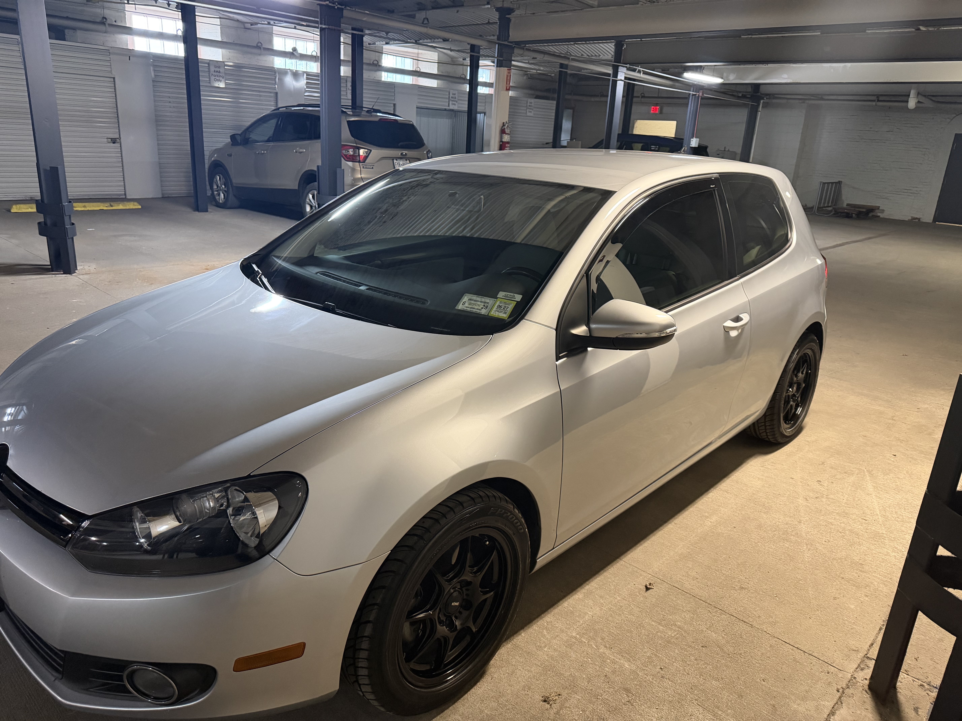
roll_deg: -3.2
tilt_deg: -18.5
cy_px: 360
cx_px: 481
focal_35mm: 24
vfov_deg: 56.8
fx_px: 667
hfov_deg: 71.6
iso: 640
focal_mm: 6.76
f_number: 1.78
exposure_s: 1/60
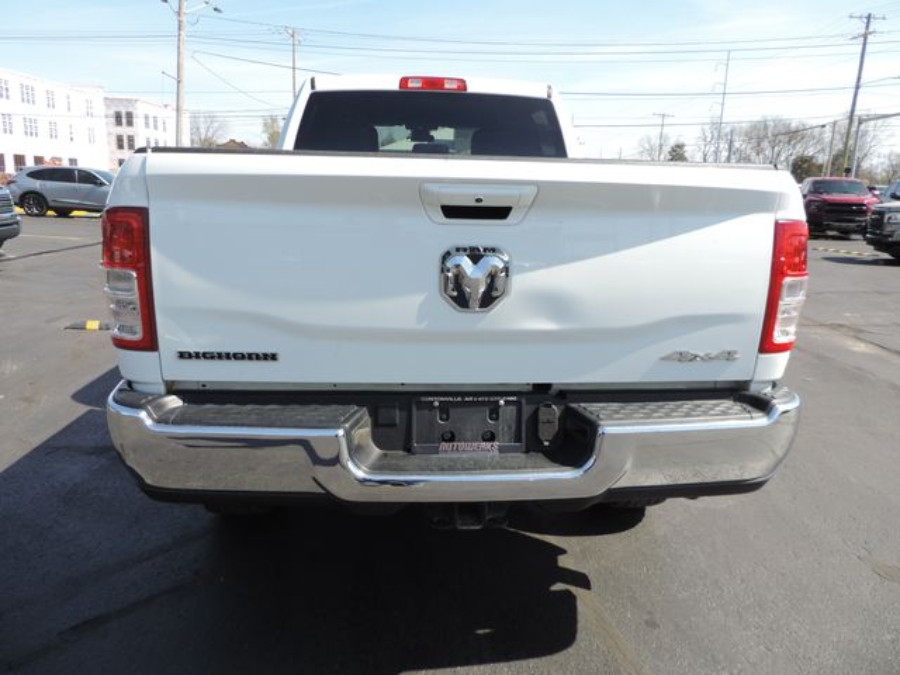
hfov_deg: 71.6
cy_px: 338
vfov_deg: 56.8
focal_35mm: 24
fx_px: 624
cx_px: 450
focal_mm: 4.3
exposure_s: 1/640
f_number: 3
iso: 80
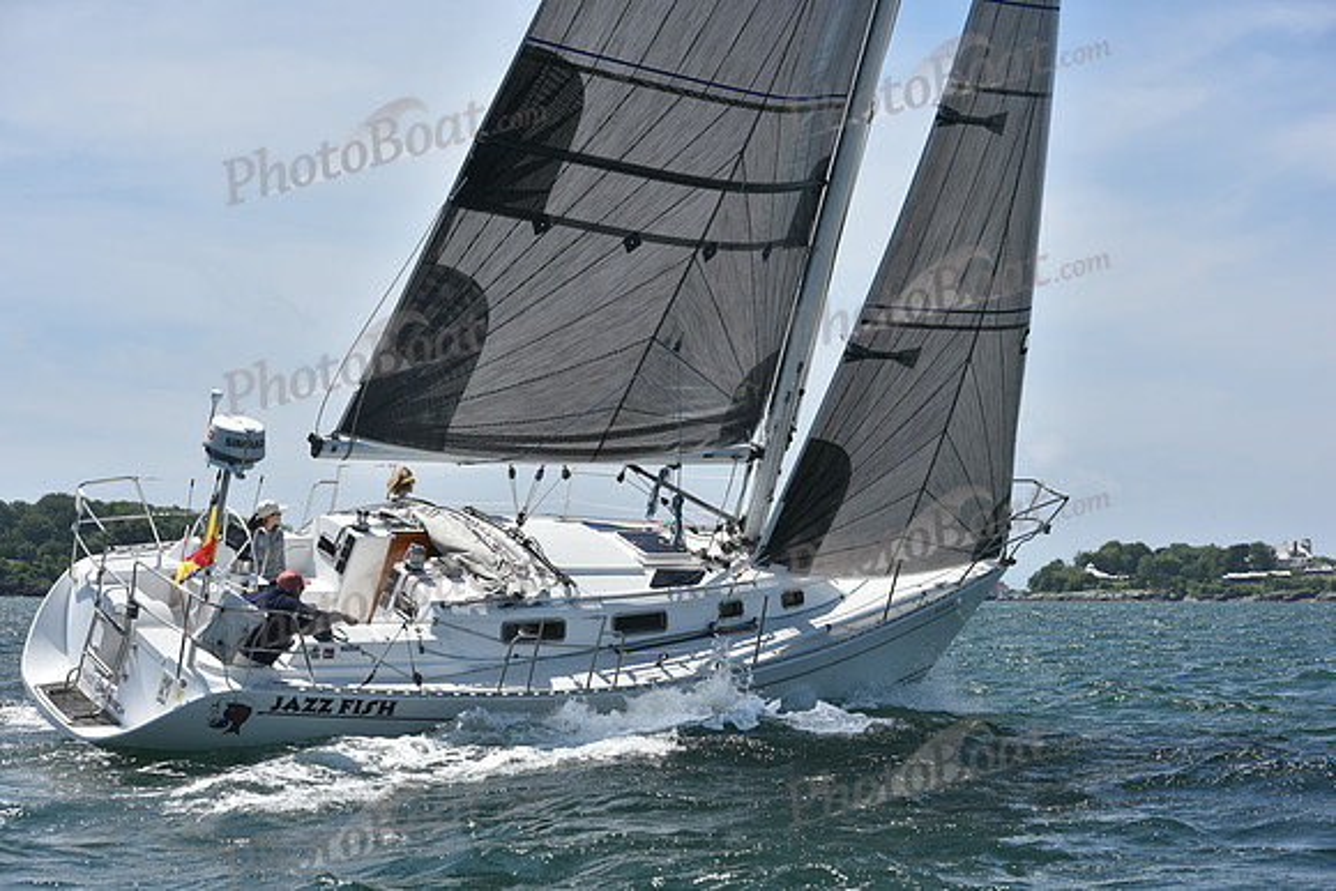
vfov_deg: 19.5
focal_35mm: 70
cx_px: 668
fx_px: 2598
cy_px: 446
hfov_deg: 28.8
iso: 250
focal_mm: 70
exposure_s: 1/1250
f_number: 8
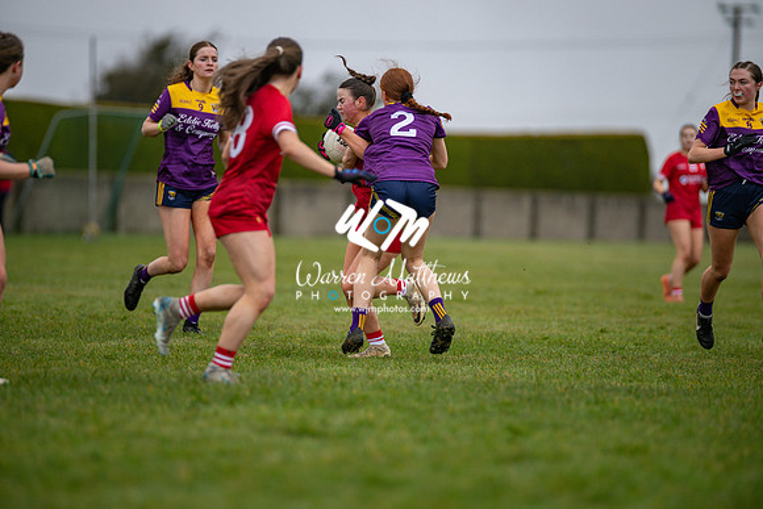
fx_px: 6360
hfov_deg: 6.9
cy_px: 254
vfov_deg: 4.6
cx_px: 382
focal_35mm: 300
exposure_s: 1/1000
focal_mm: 300
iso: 320
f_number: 2.8
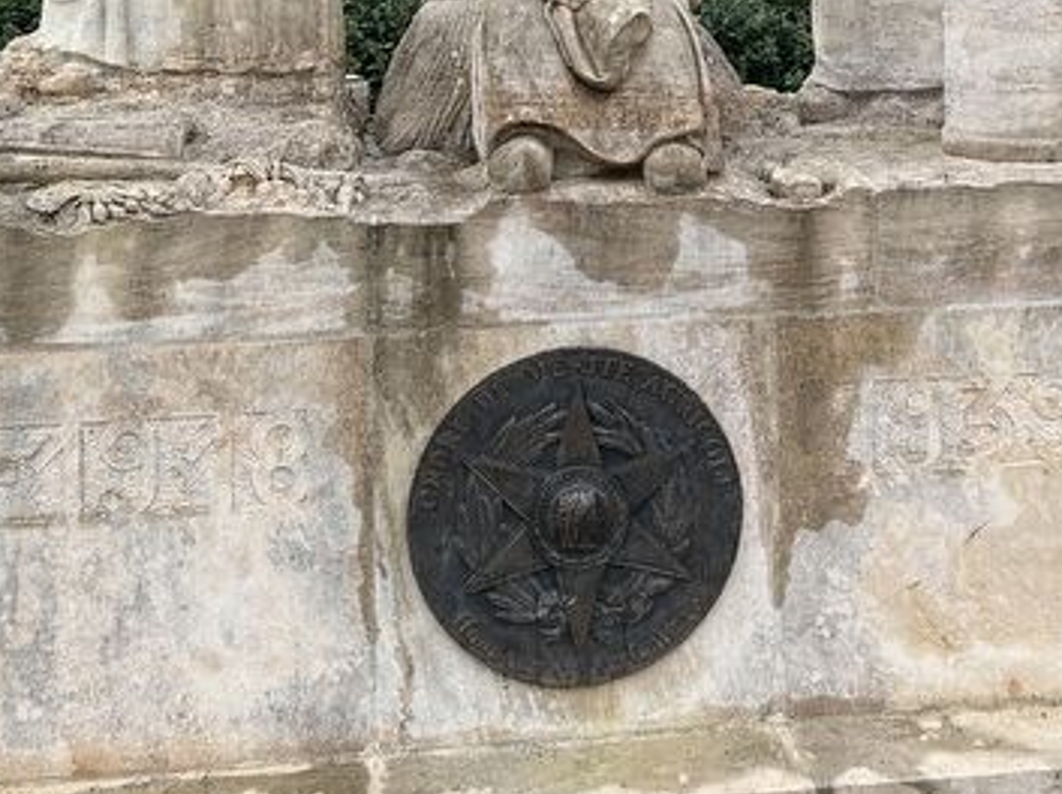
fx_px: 1808
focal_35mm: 59
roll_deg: +0.0
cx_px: 605
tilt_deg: +2.0
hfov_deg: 32.7
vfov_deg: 23.2
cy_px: -90
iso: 50
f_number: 1.5
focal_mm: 5.7
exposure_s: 1/121
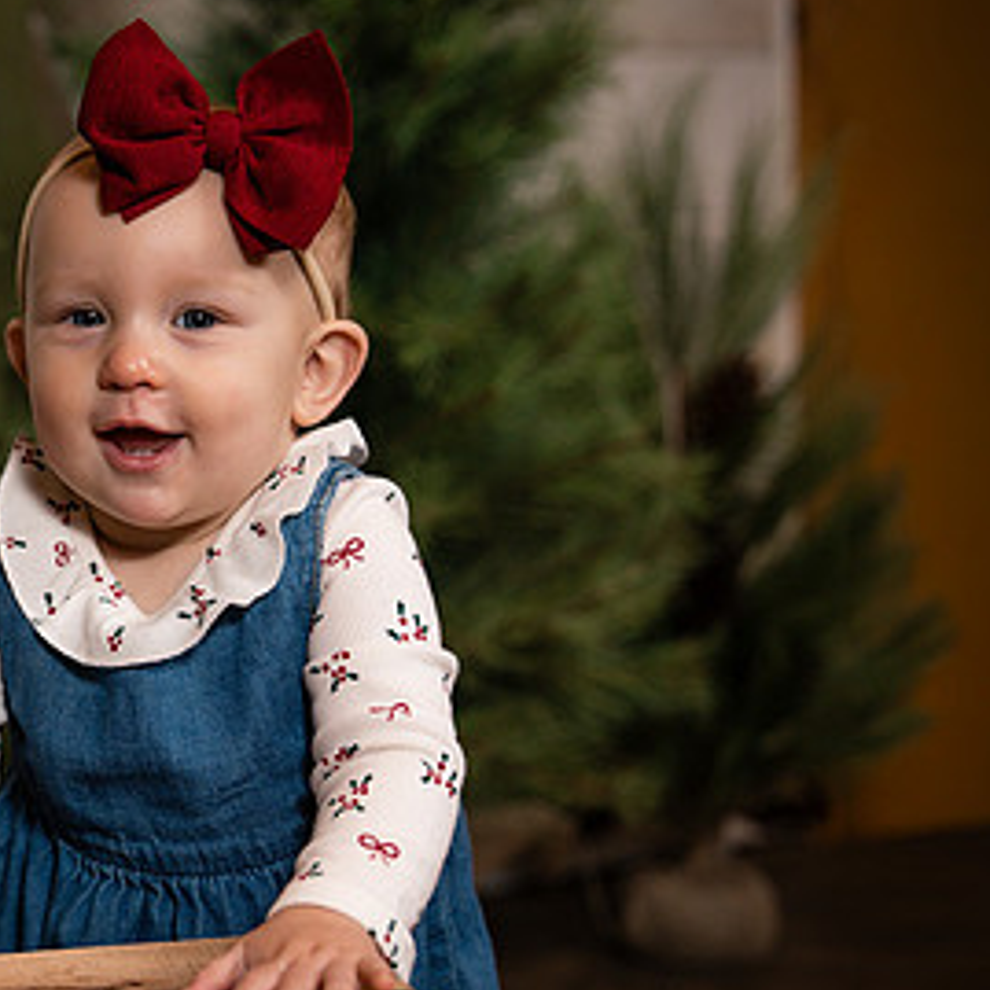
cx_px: 15
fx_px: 2847
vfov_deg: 19.7
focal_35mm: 88
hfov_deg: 19.2
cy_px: 506
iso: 200
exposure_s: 1/250
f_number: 2.8
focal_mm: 48
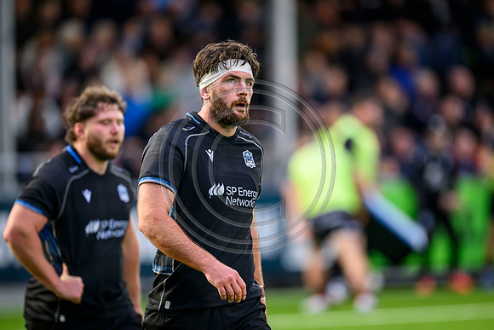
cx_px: 247
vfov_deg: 3.4
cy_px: 165
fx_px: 5490
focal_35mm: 400
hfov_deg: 5.2
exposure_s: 1/1600
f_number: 3.2
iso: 3200
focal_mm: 400
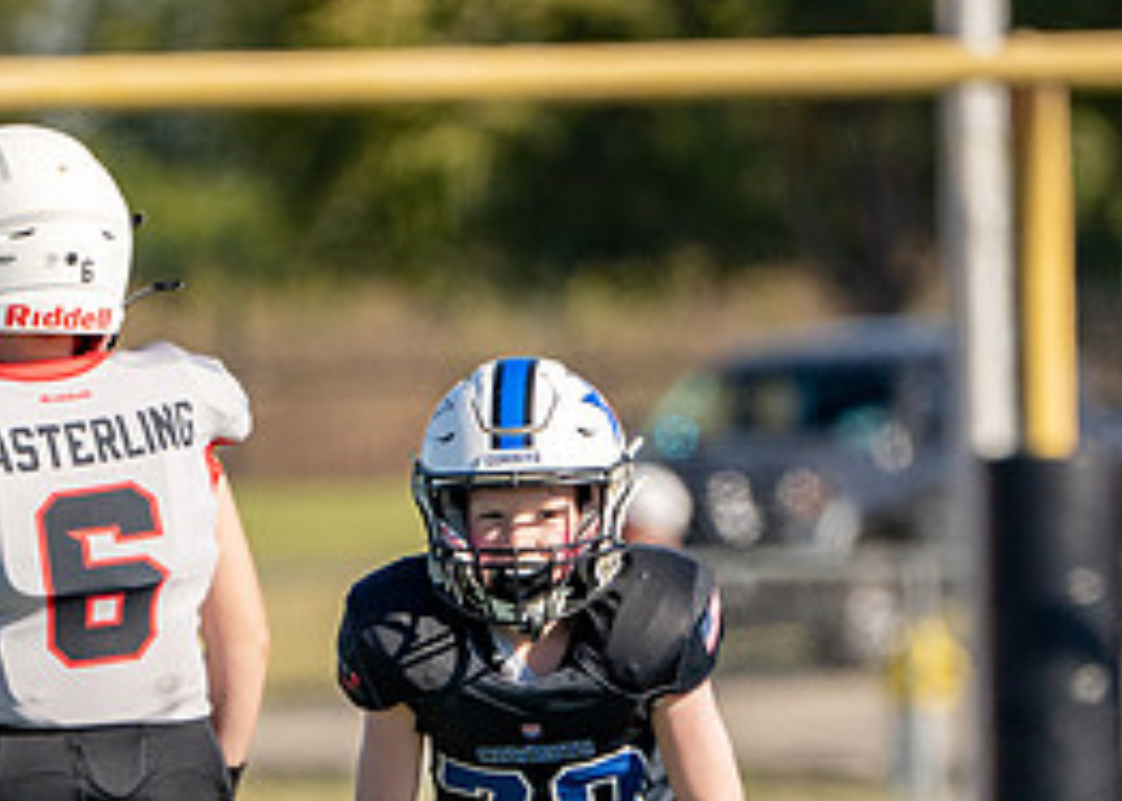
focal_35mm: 1141
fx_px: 36349
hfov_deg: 1.8
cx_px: 627
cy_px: 745
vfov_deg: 1.3
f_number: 5.6
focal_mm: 400
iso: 320
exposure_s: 1/2500
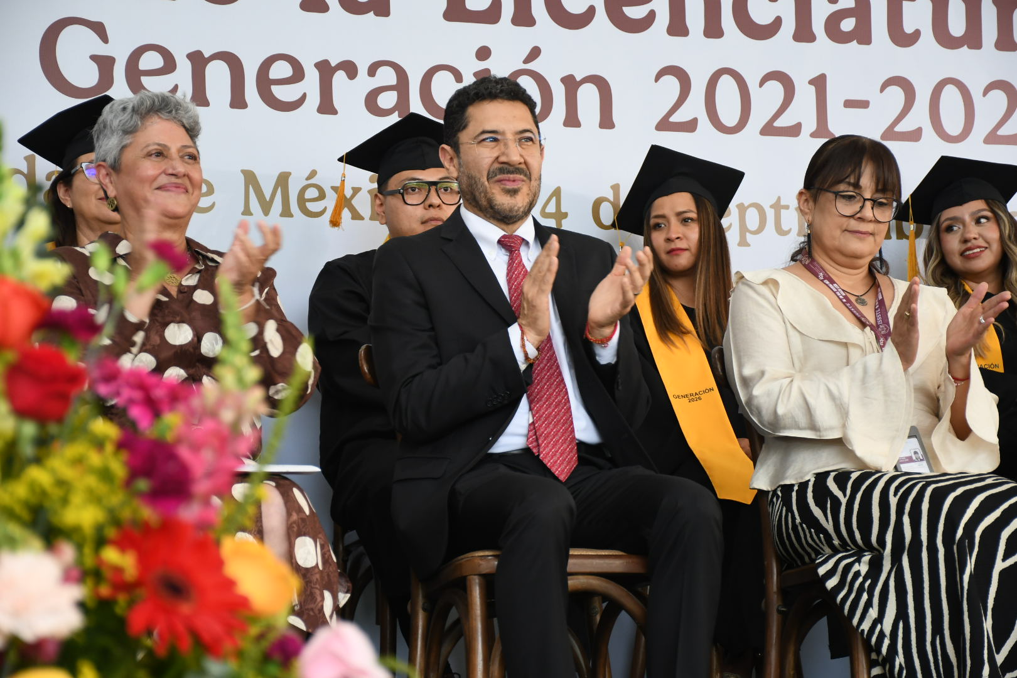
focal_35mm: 105
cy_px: 339
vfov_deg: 13.0
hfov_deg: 19.5
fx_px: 2966
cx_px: 508
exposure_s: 1/125
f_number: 5
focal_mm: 70
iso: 640
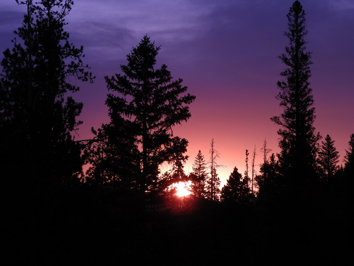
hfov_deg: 20.7
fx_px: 972
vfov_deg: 15.6
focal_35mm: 95
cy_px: 133
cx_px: 177
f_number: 4.8
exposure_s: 1/200
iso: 100
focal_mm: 17
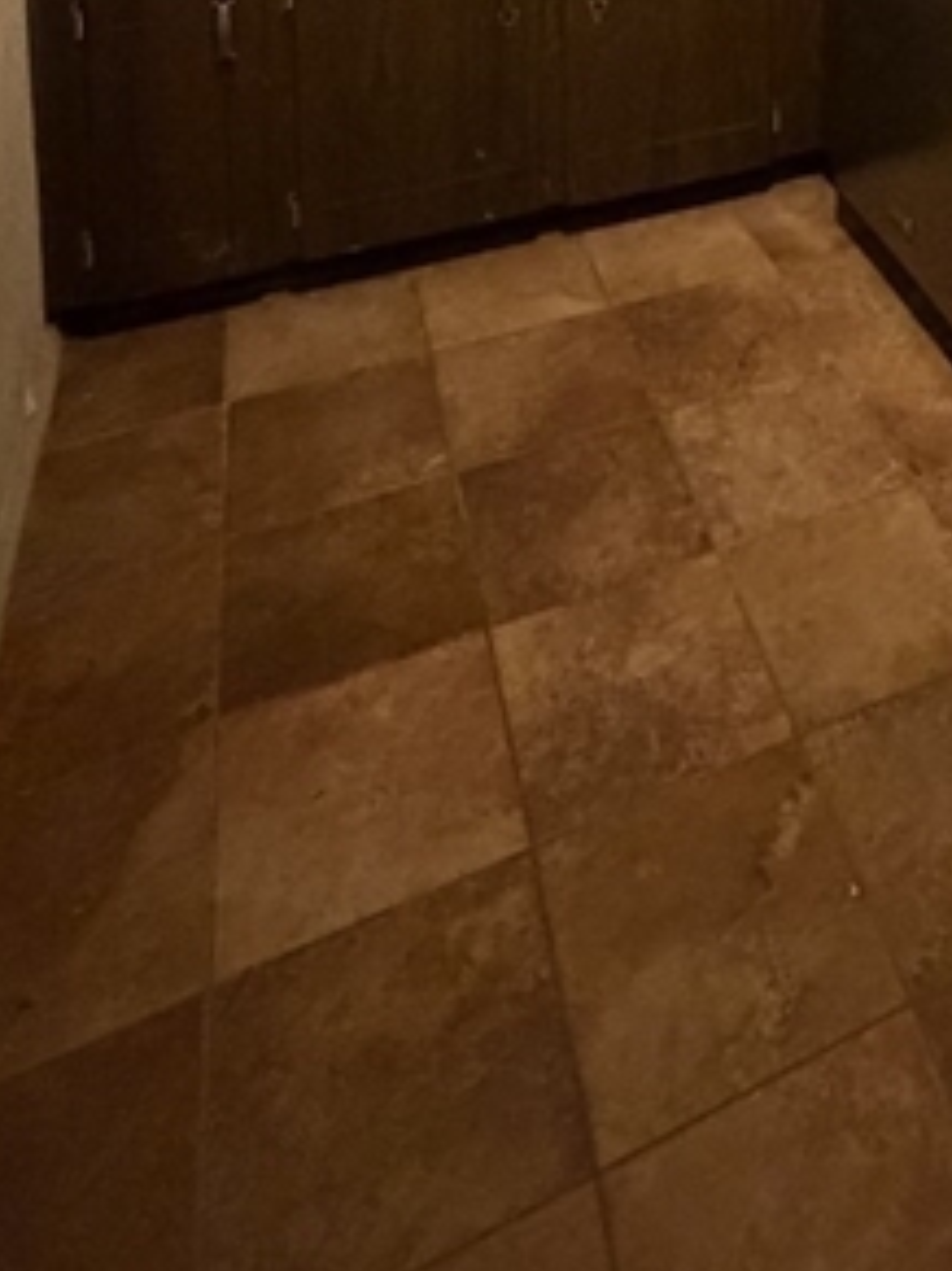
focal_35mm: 37
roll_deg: -1.6
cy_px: -371
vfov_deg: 35.1
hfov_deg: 35.5
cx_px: 921
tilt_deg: -6.9
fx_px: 1358
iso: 1250
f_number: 2.2
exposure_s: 1/40
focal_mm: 2.22
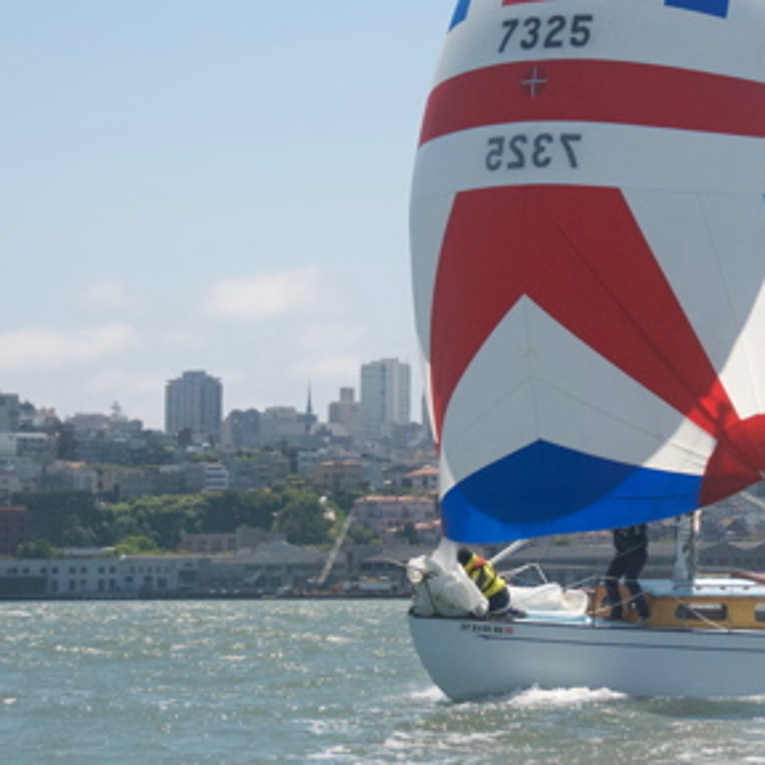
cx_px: 708
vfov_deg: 10.9
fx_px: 4025
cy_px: 313
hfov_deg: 10.8
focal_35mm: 161
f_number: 5
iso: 800
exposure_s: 1/4000
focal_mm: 62
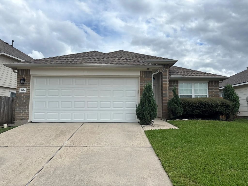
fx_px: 186
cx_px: 124
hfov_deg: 67.3
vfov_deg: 53.1
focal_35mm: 26
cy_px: 93
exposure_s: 1/4630
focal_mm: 5.96
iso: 50
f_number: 1.6
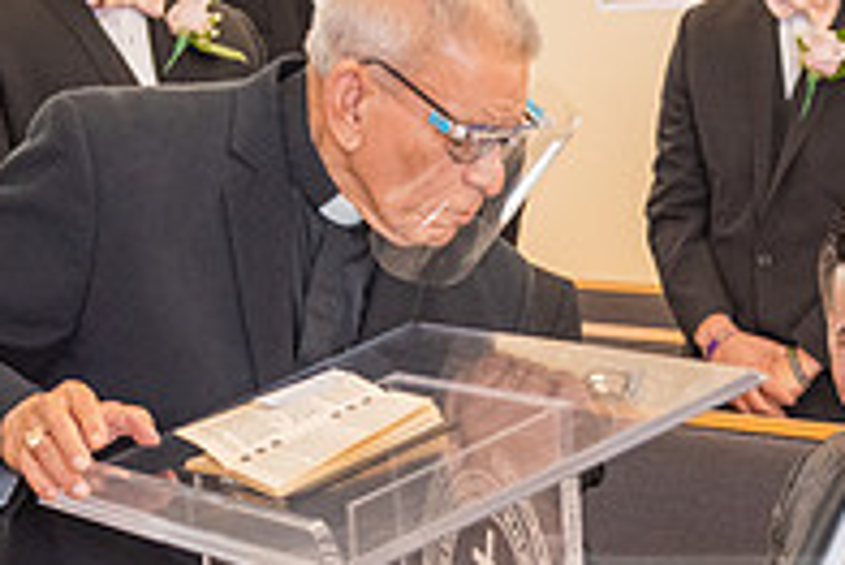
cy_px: 658
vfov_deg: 9.2
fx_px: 3476
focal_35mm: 148
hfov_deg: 13.6
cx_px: 936
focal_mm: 50
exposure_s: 1/100
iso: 1250
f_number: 5
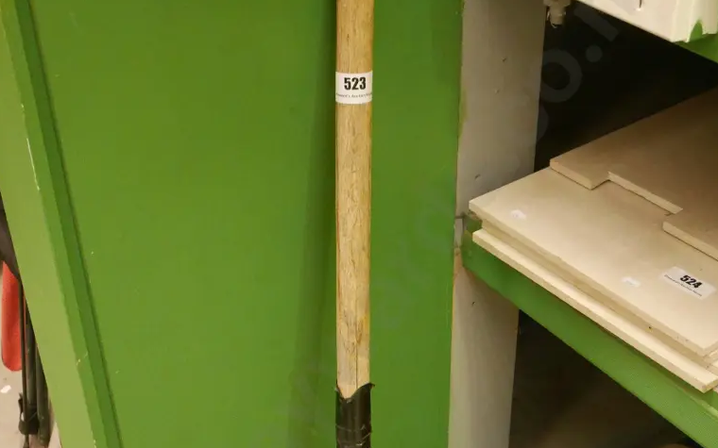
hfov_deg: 34.0
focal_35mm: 60
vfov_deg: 21.5
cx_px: 359
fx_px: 1174
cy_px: 336
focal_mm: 21
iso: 3200
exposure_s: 1/30
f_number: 4.7
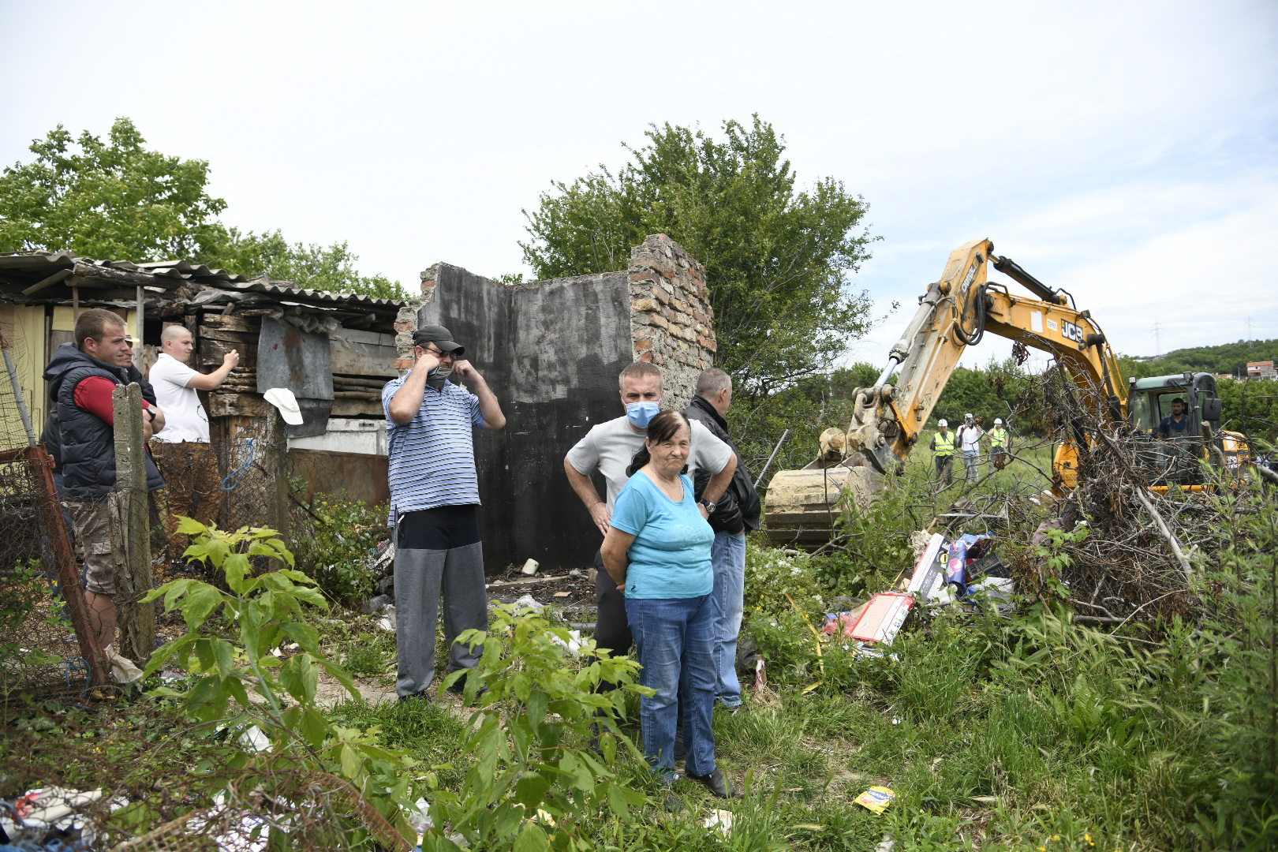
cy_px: 426
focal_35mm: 24
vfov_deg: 53.1
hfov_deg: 73.7
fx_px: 852
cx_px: 639
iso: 200
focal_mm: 24
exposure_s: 1/1000
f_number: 4
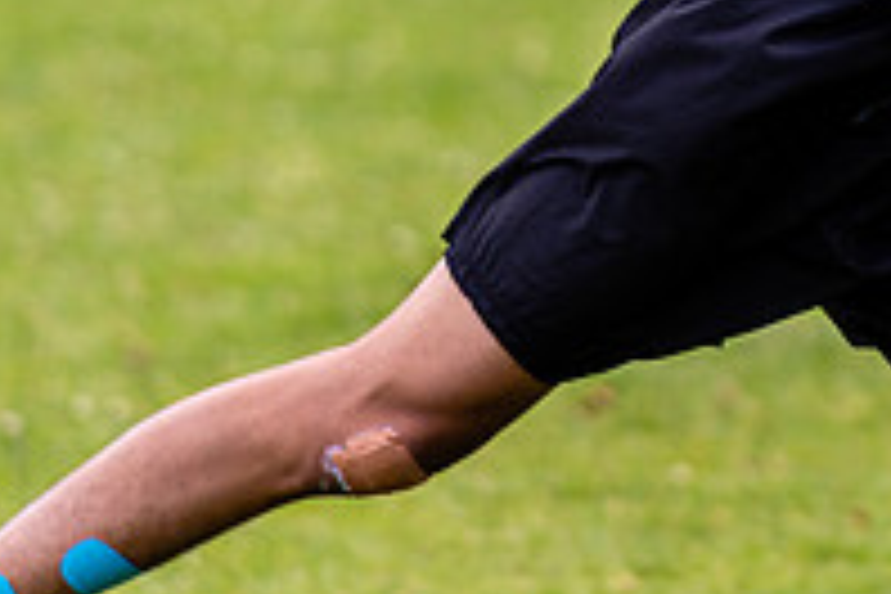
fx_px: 22323
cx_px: 1222
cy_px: -249
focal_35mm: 902
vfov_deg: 1.5
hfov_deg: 2.3
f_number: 3.2
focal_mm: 200
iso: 180
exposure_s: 1/1000
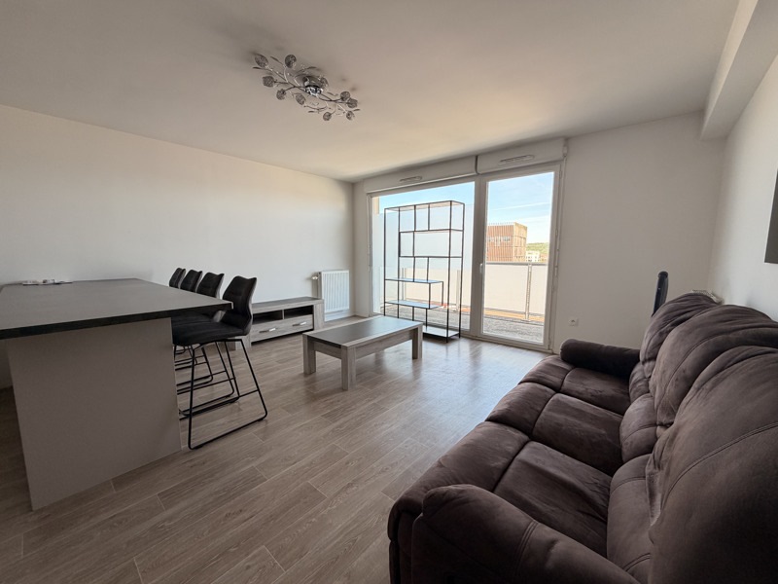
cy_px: 292
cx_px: 389
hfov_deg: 102.1
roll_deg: +0.7
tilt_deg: -6.9
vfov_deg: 85.7
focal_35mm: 14
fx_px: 315
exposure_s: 1/121
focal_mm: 2.22
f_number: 2.2
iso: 80
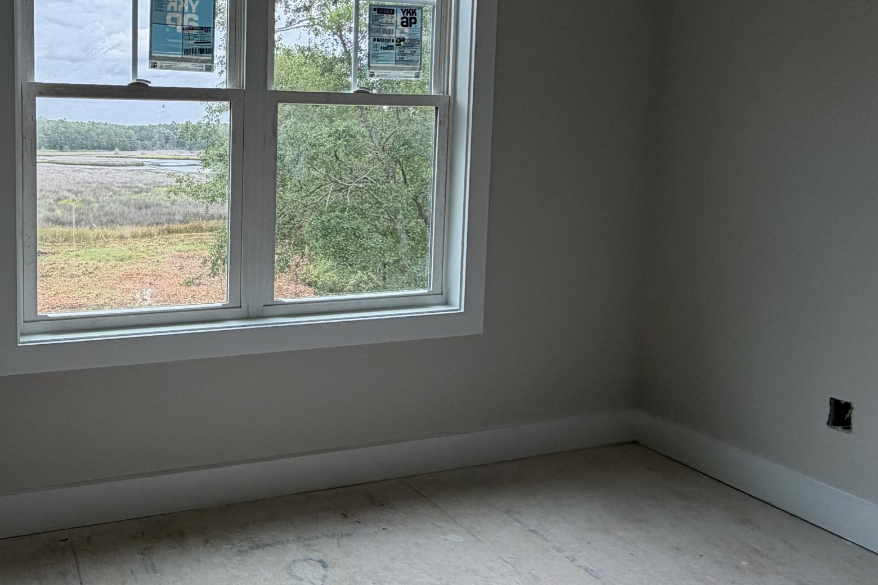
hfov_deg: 60.4
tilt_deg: -3.8
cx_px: 179
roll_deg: +0.0
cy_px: 192
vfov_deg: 45.6
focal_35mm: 28
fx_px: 683
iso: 50
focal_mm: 2.22
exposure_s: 1/502
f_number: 2.2
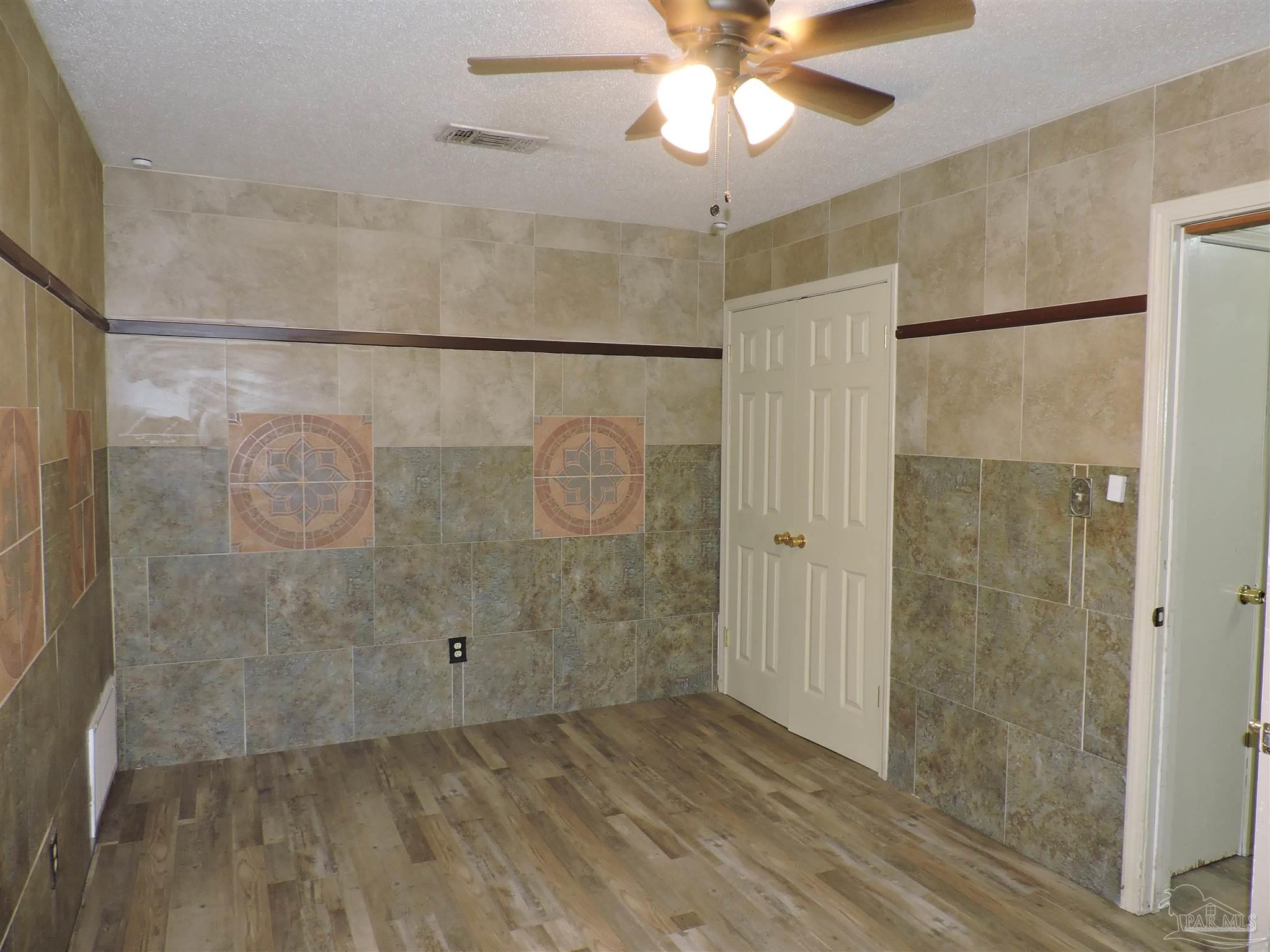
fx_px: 881
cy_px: 476
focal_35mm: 24
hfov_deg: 71.6
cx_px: 635
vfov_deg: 56.8
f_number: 3
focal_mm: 4.3
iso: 200
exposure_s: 1/30
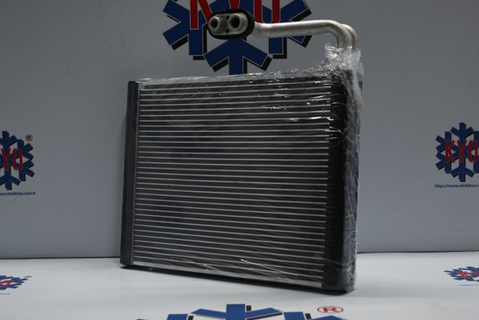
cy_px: 160
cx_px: 240
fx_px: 649
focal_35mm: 49
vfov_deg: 27.7
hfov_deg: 40.5
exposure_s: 1/50
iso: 360
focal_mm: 32.5
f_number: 5
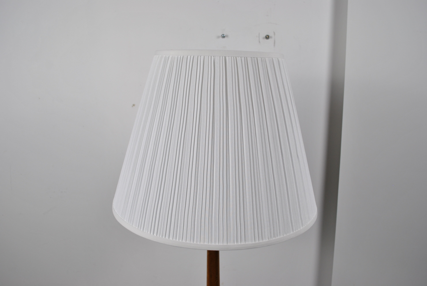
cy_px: 143
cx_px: 214
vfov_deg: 43.7
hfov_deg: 61.9
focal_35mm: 30
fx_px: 356
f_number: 5
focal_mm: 20
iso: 200
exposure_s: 1/30
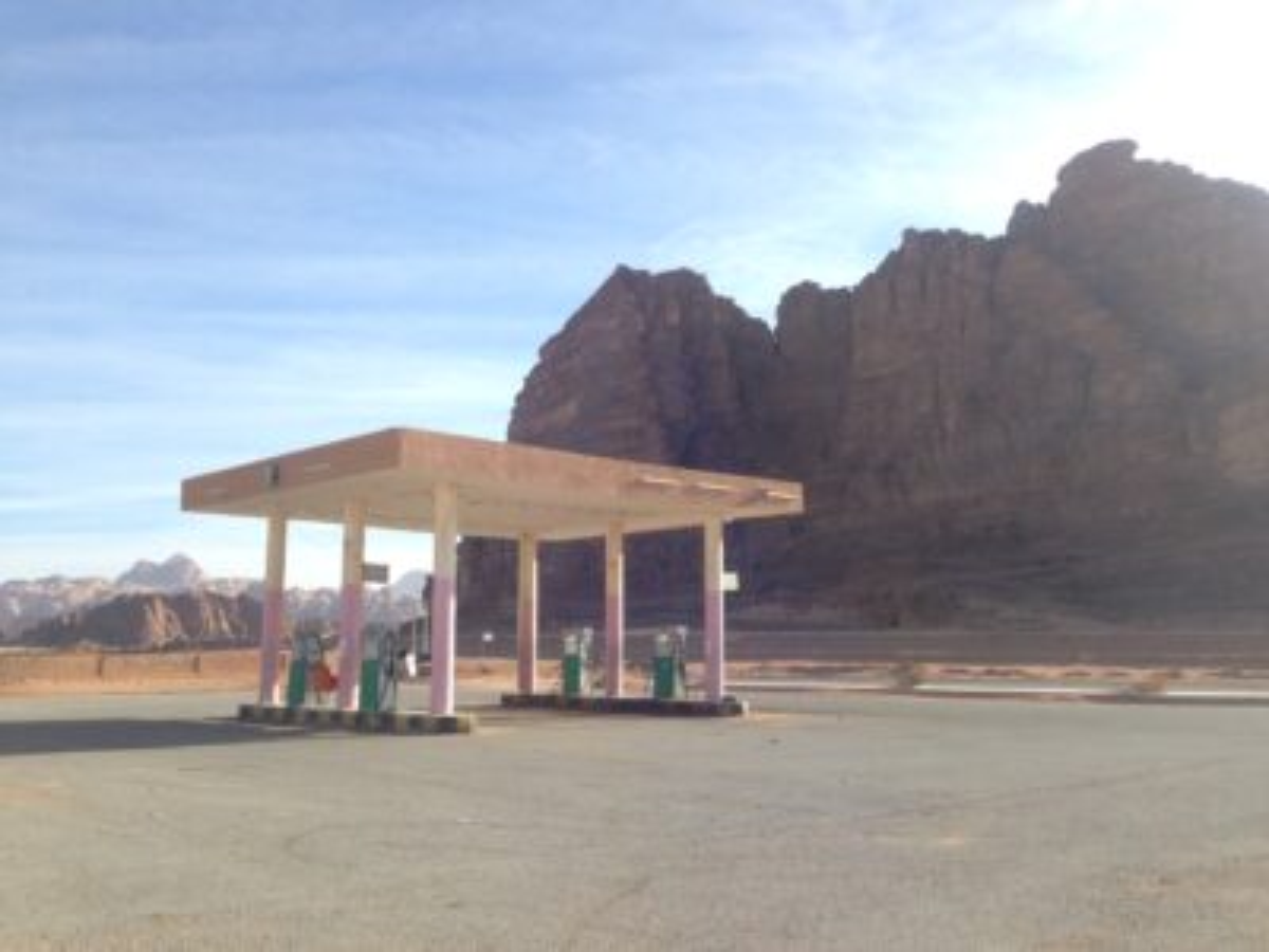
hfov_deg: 55.4
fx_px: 1210
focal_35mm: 33
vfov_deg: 42.9
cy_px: 476
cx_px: 634
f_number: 2.4
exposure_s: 1/889
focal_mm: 4.12
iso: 50
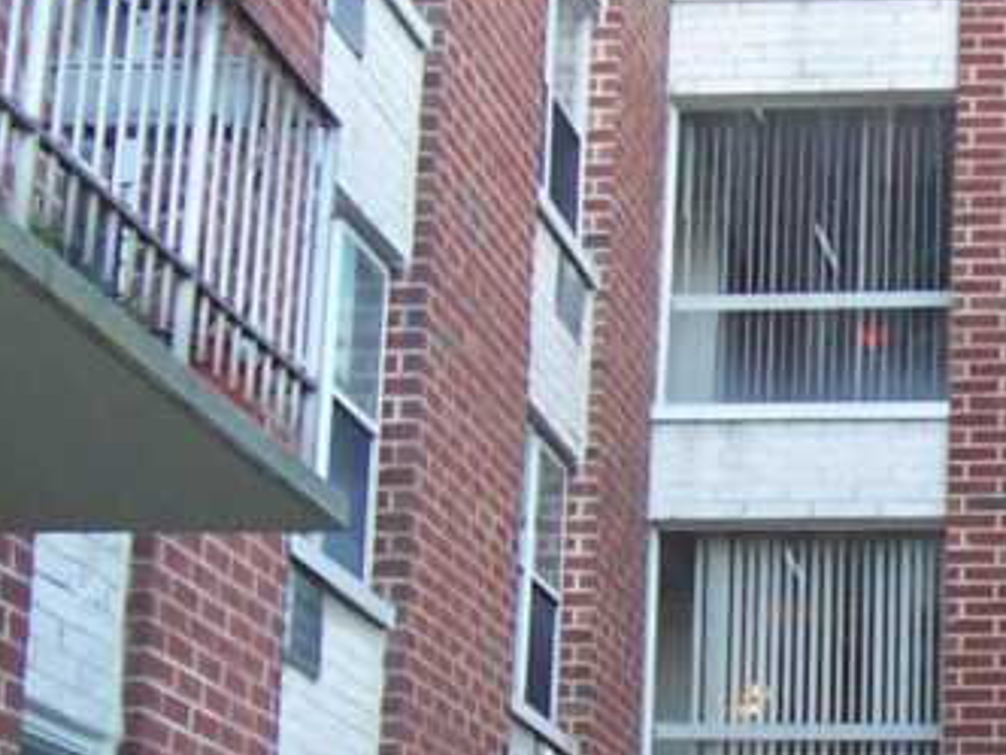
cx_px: 1348
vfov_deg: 12.9
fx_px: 3313
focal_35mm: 114
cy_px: 588
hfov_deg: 16.2
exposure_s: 1/60
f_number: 2.8
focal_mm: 5.6
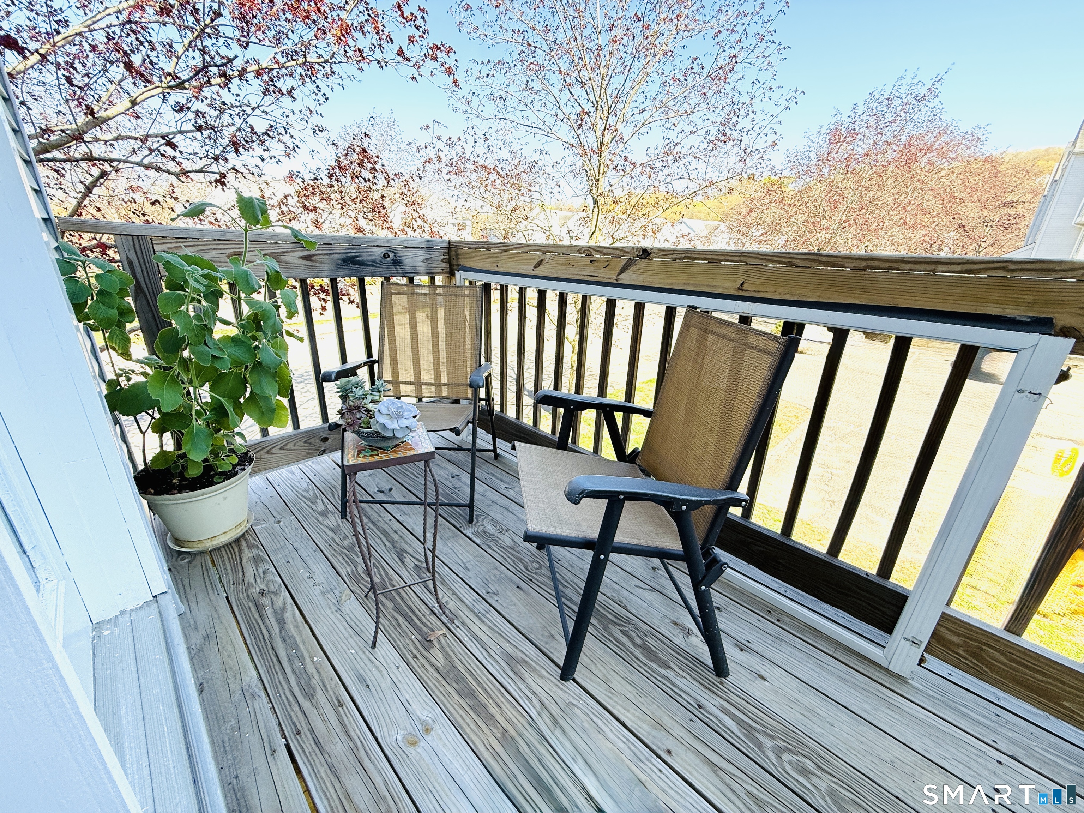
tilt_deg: -19.9
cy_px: 406
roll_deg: -2.3
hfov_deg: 102.1
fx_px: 438
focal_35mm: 14
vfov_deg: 85.7
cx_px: 542
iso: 64
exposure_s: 1/298
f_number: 2.2
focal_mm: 2.22
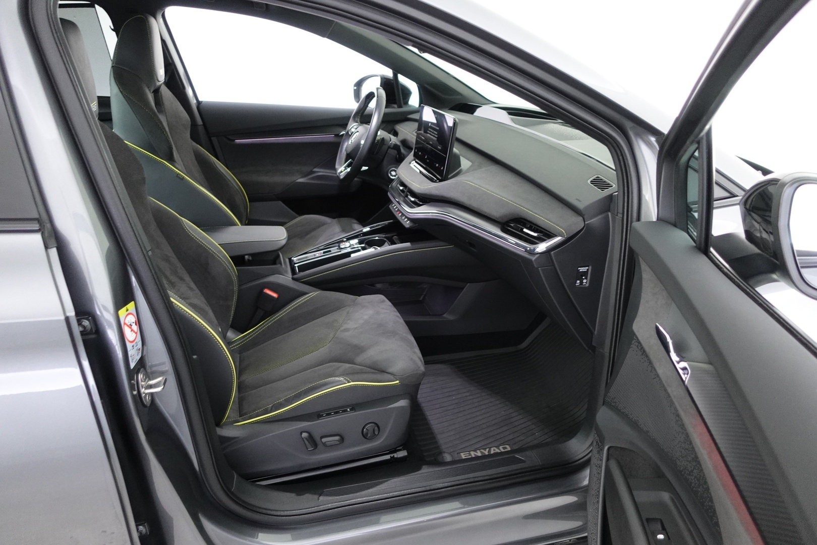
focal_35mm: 24
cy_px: 272
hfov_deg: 73.7
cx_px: 408
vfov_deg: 53.1
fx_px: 545
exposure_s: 1/40
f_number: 1.8
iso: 1000
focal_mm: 9.4
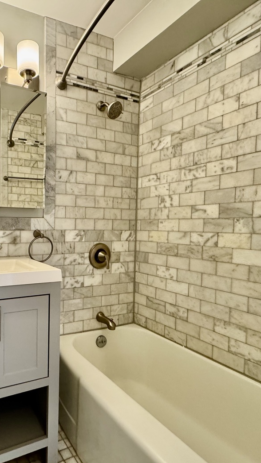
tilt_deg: -3.9
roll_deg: -1.2
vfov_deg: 83.8
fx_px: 258
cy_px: 239
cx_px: 36
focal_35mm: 21
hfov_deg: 49.0
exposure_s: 1/120
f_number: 2.2
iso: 250
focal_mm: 2.22
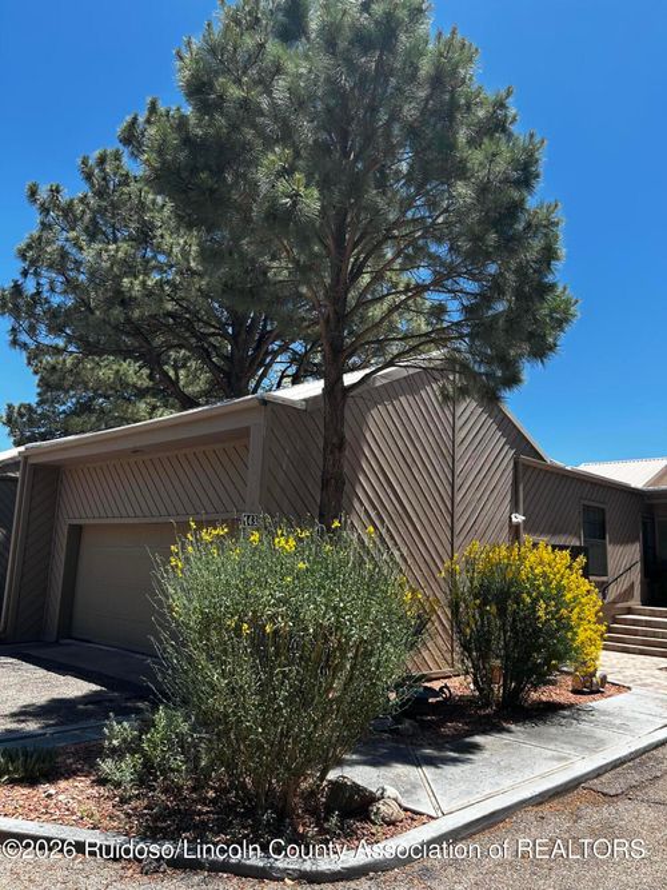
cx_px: 334
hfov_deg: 53.0
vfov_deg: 67.3
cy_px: 445
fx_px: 668
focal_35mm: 26
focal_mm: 5.7
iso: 50
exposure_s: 1/1724
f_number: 1.5
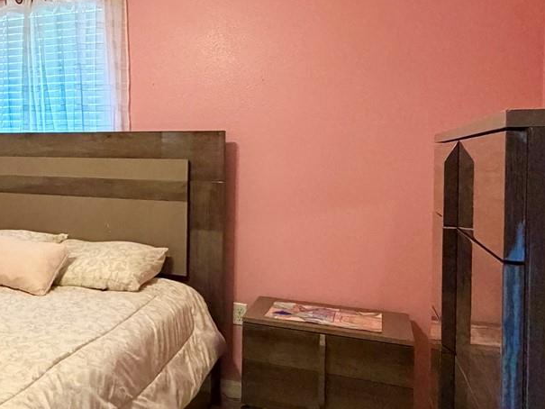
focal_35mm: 37
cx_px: 68
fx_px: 583
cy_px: 164
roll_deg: -0.1
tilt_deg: -1.2
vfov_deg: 38.5
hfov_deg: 45.9
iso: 500
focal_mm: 2.22
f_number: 2.2
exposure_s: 1/60
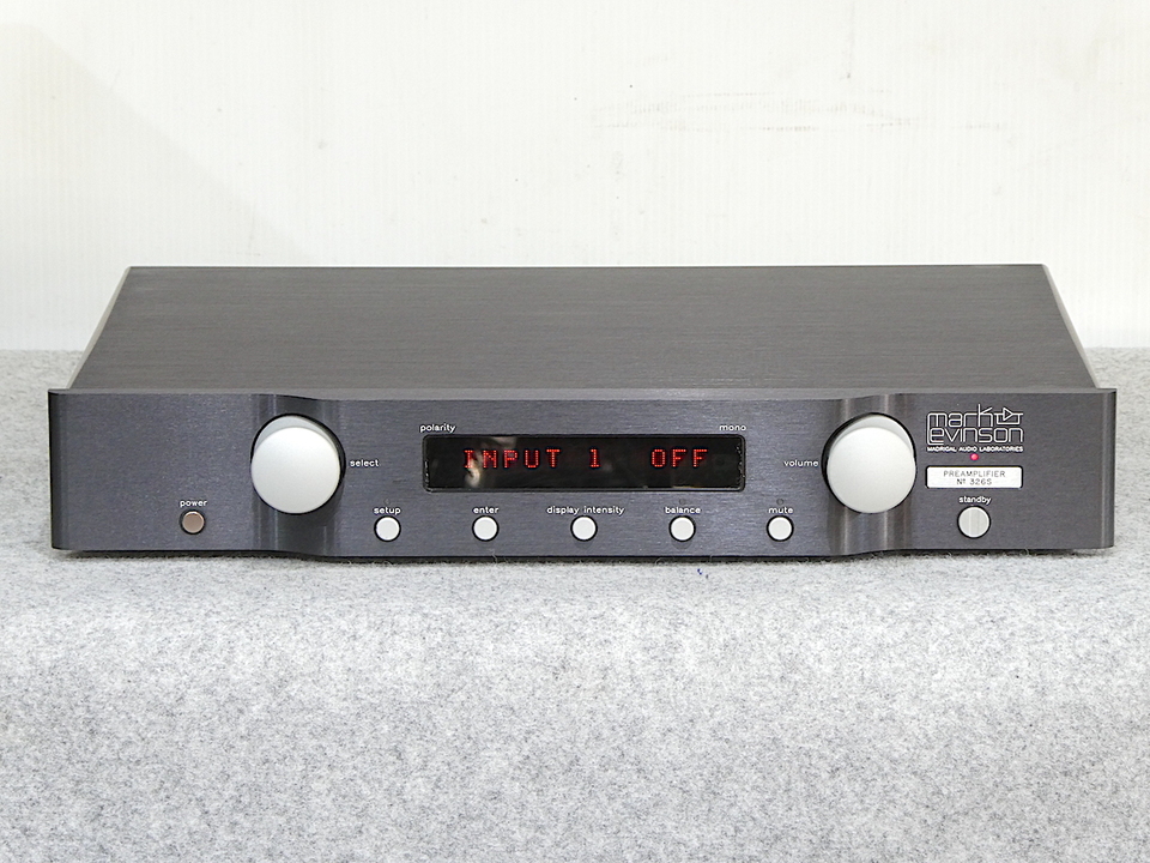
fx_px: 5016
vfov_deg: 9.8
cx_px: 575
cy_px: 432
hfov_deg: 13.1
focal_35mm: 151
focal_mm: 27.1
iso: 200
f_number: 5.4
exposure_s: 1/8
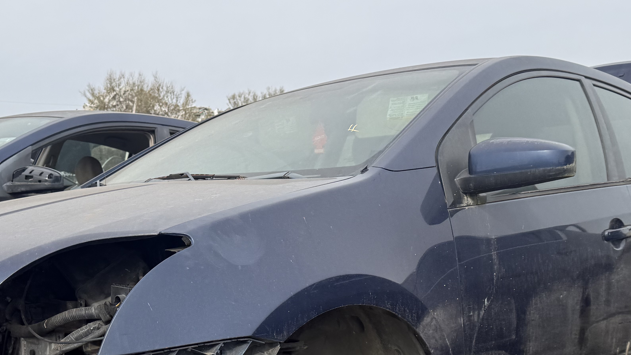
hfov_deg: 43.6
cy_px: 260
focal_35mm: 47
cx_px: 268
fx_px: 786
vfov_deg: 25.2
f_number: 1.78
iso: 80
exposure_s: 1/3279
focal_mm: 6.76
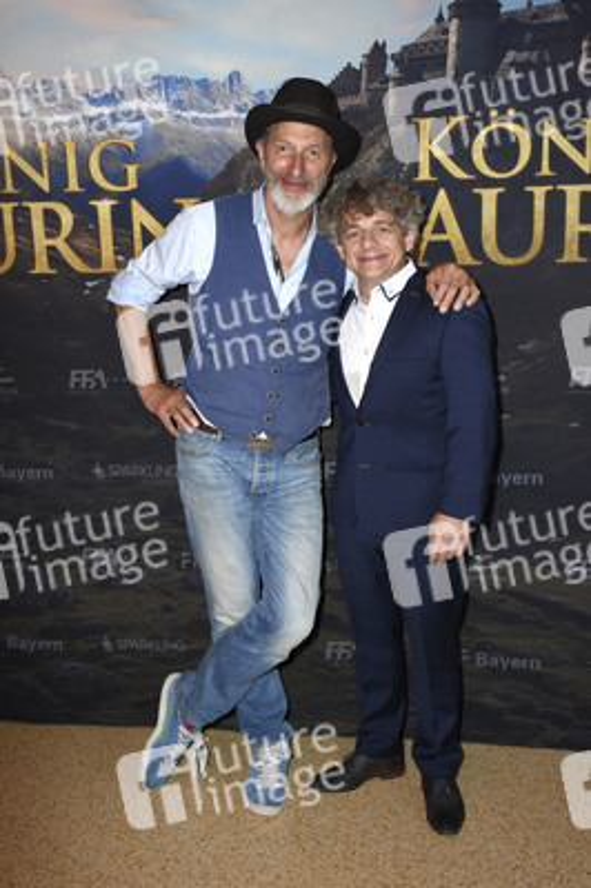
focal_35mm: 40
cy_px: 444
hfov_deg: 33.0
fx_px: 999
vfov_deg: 48.0
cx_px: 296
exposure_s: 1/125
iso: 800
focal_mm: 27
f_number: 5.6
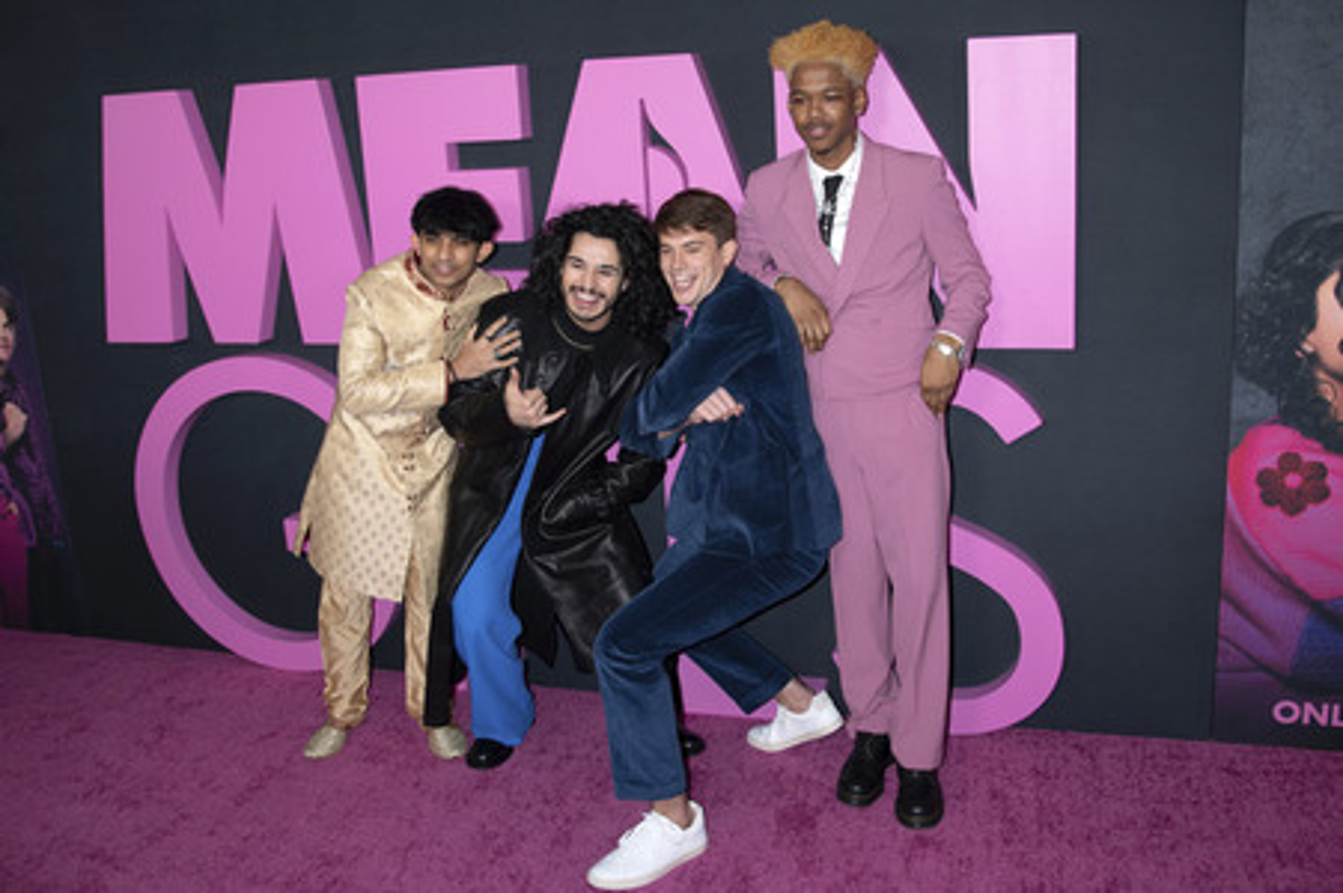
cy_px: 446
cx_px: 672
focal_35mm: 24
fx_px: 895
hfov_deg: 73.8
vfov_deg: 53.1
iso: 400
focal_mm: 24
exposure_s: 1/200
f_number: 5
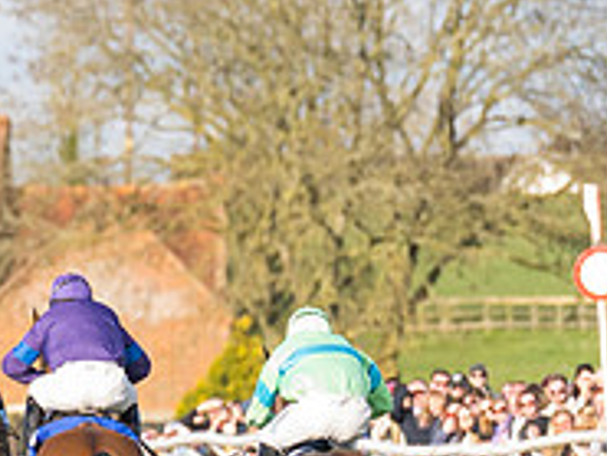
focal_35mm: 1476
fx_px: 25899
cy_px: 330
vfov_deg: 1.0
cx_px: -68
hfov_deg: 1.3
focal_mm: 200
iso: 400
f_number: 4
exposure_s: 1/1600
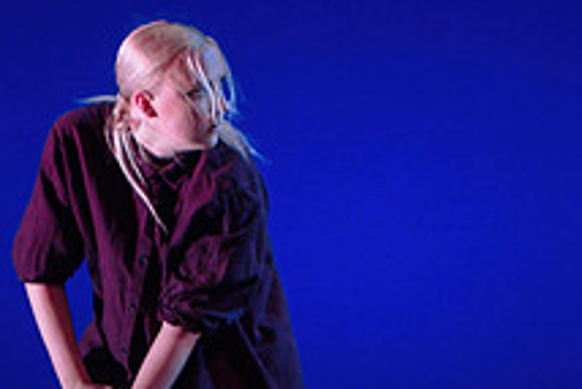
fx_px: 3769
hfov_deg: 8.8
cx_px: 355
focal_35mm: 233
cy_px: 327
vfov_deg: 5.9
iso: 2500
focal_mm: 70
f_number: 2.8
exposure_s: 1/250
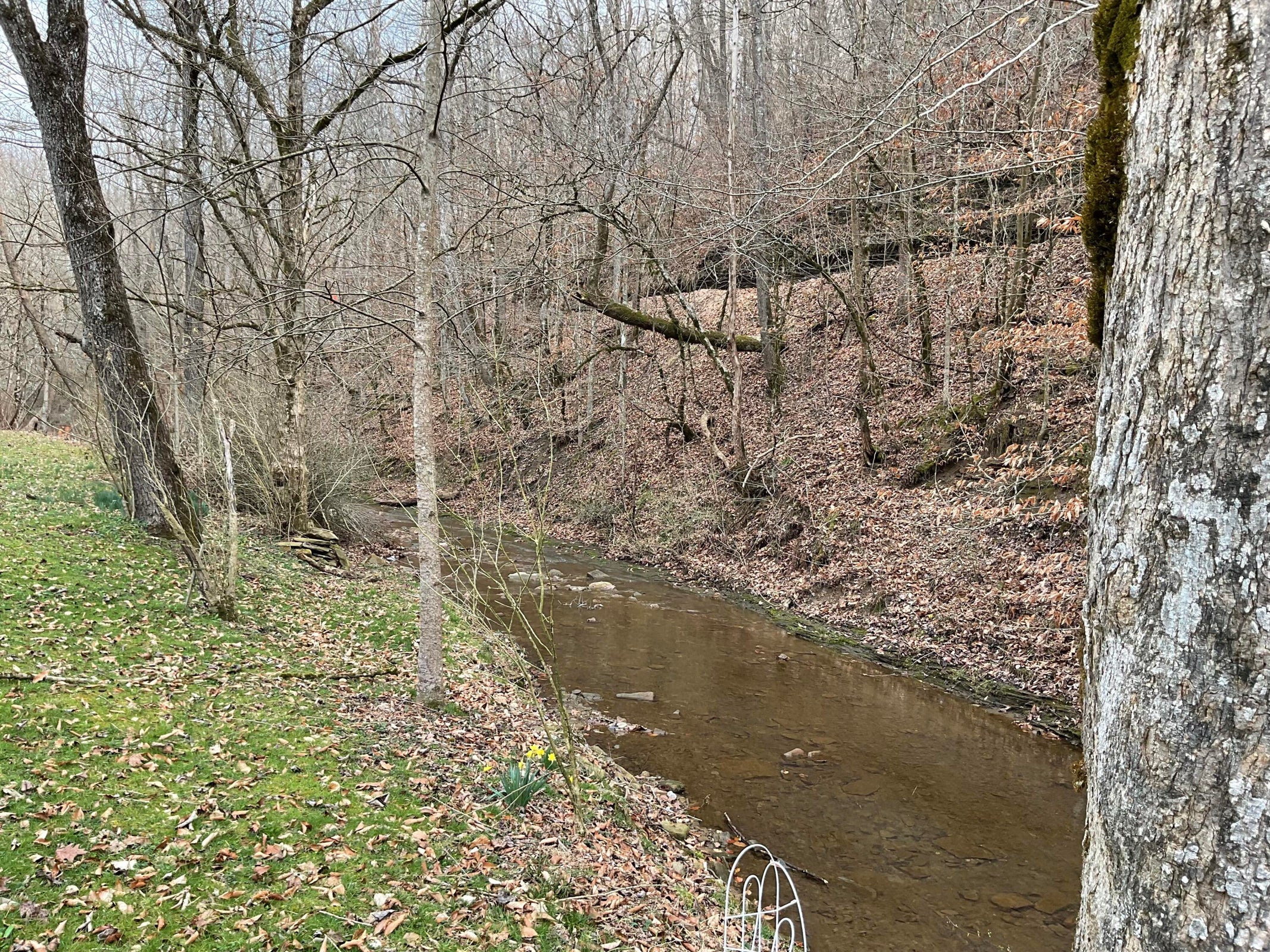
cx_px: 635
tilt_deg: -2.2
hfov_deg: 61.7
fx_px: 1064
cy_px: 476
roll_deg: -3.3
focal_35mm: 29
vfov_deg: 48.2
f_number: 1.8
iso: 16
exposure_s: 1/222
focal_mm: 3
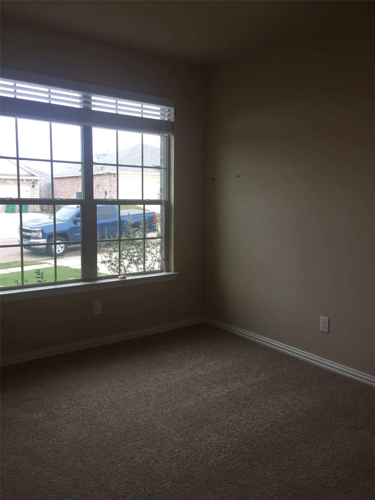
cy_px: 250
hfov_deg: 48.2
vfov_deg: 61.7
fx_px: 419
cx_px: 188
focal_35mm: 29
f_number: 2.2
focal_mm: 4.15
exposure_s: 1/120
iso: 32
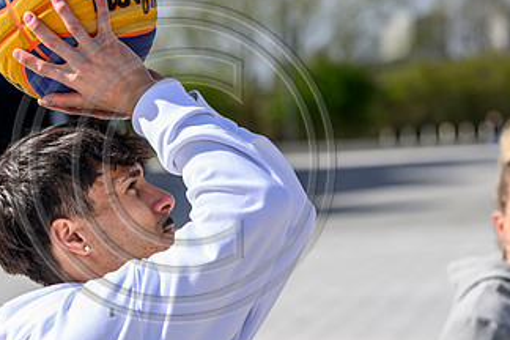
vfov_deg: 9.9
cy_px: 160
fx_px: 1955
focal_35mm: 138
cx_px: 173
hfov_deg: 14.8
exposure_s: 1/1600
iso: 160
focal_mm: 77
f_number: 3.5
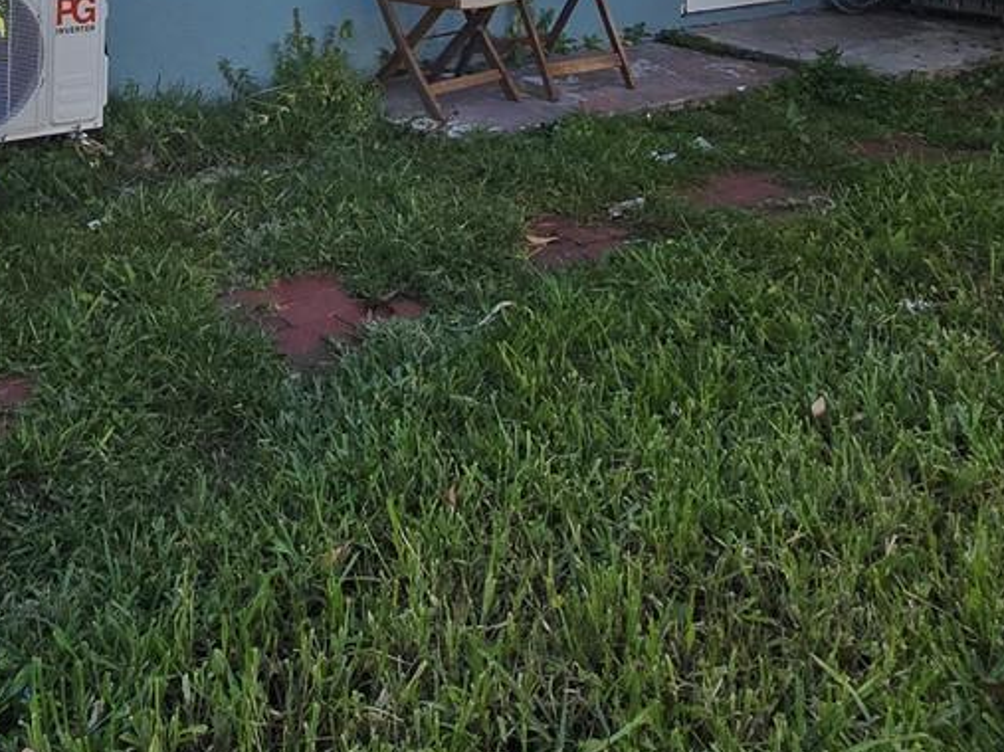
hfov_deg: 44.0
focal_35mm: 41
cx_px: 230
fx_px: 1189
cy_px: -137
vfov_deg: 30.2
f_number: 2.2
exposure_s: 1/1358
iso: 50
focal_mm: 2.2
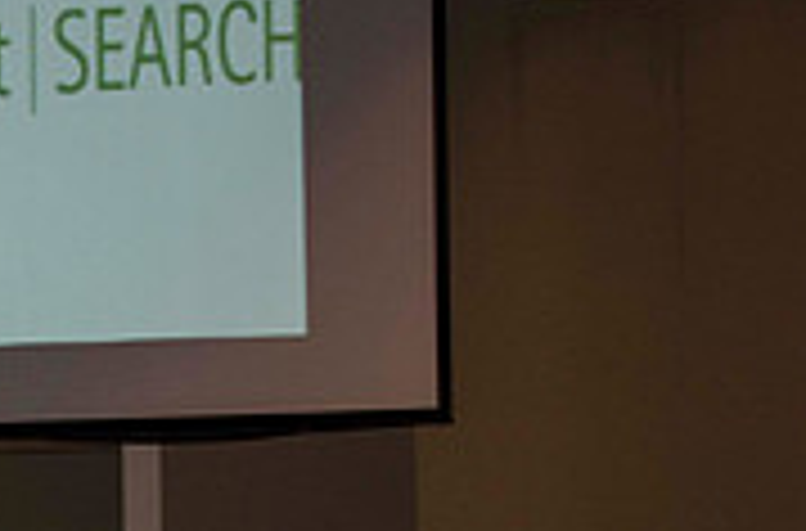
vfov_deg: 7.2
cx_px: -315
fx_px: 4127
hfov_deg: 10.8
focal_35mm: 185
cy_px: 814
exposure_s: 1/60
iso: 640
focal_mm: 38
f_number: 4.5
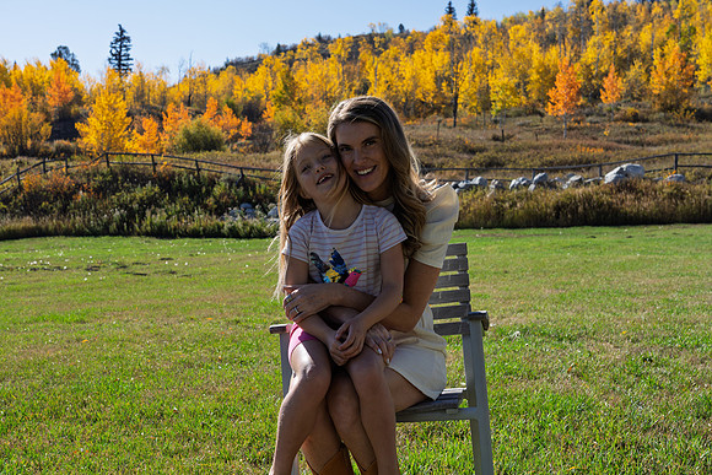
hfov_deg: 42.7
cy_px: 238
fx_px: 910
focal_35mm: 46
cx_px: 356
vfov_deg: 29.3
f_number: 9
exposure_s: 1/200
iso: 100
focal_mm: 46
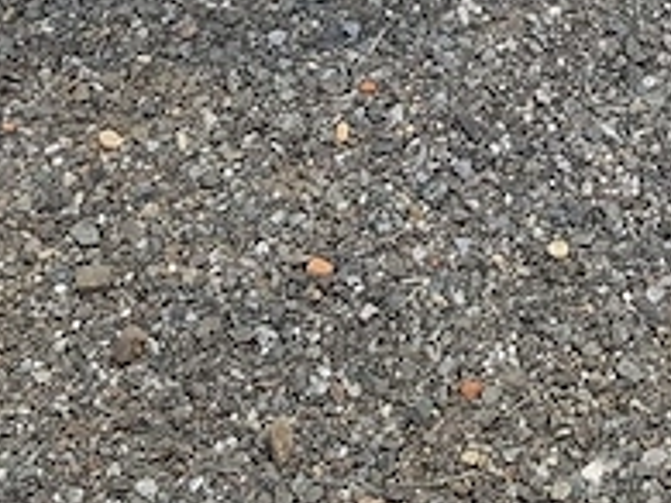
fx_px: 2286
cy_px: -748
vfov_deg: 10.6
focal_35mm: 118
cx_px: 530
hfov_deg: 16.6
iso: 50
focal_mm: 5.54
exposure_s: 1/810
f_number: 1.8
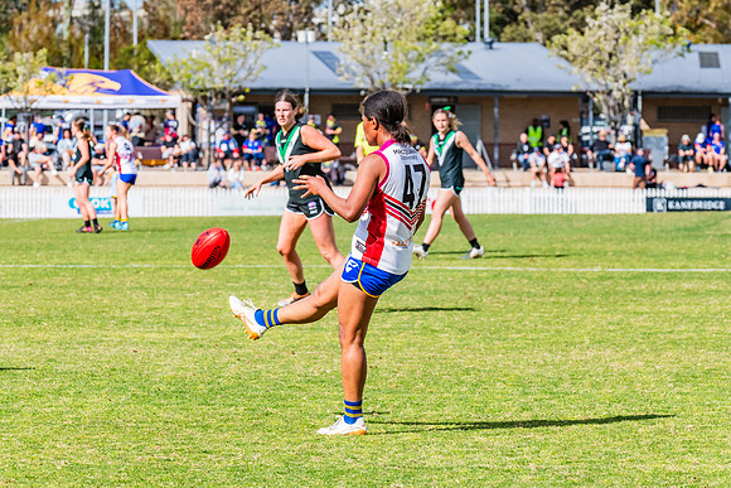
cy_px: 243
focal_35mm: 231
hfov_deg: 8.9
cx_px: 364
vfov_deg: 6.0
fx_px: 4687
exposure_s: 1/1250
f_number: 11
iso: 800
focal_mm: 220
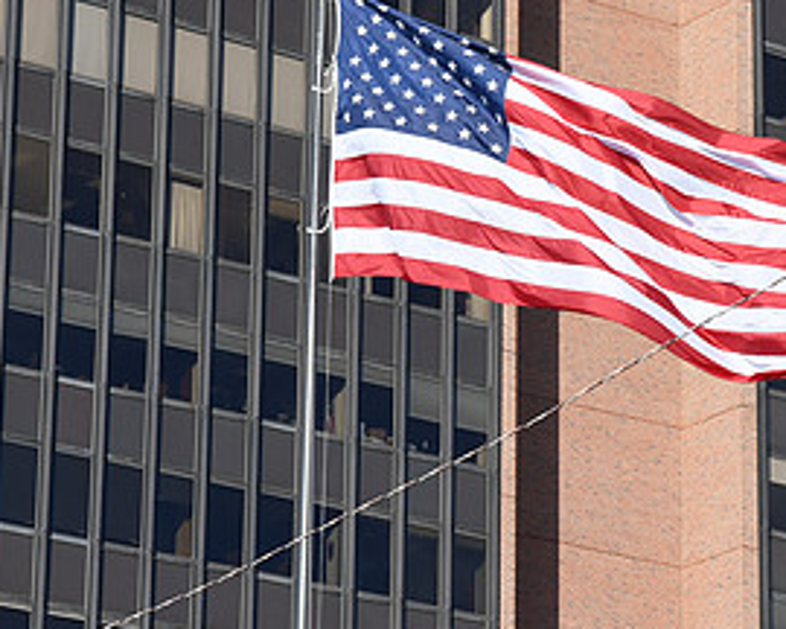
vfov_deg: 7.3
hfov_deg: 9.1
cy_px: 147
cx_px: 573
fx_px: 4932
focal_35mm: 212
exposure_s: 1/640
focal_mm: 70
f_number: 14
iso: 640
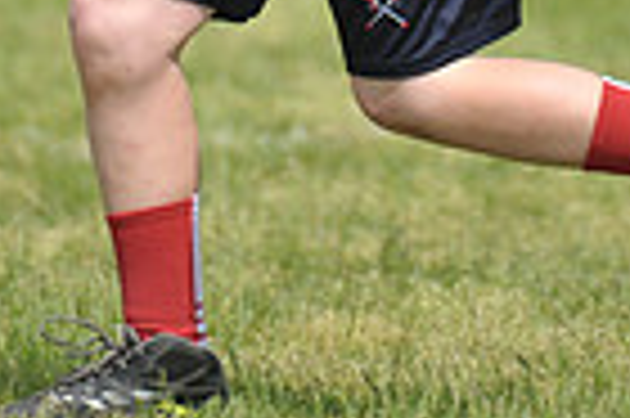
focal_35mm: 1573
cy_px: -427
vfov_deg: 0.9
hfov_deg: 1.3
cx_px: 171
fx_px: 27495
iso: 640
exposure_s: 1/3200
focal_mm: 380
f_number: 4
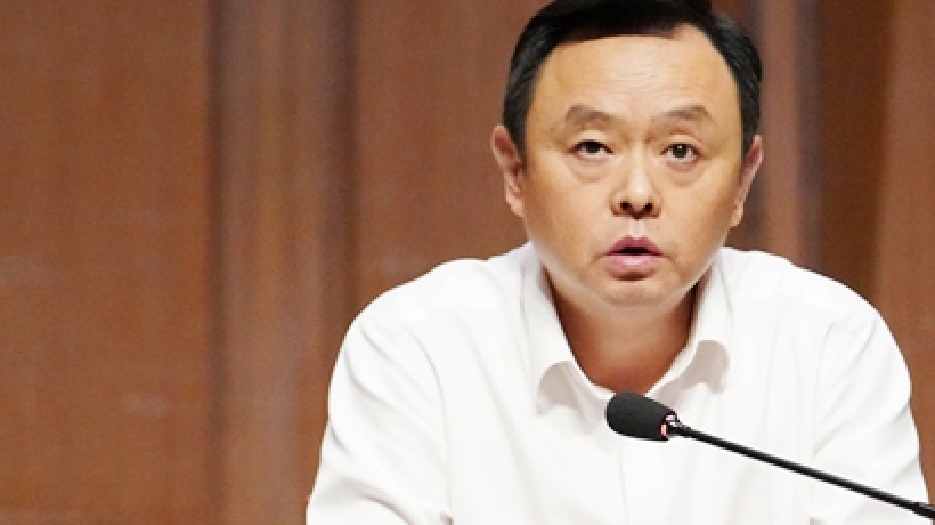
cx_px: 682
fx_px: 3593
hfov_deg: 14.8
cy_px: 312
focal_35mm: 145
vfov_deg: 8.3
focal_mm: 81
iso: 8000
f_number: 4
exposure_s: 1/500
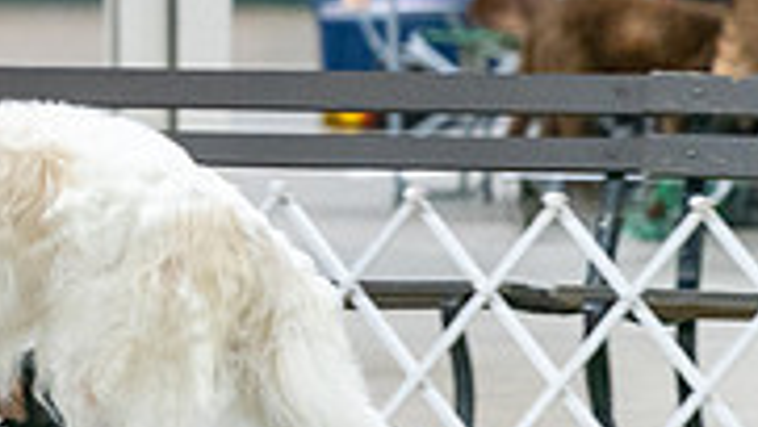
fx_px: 13492
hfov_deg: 3.2
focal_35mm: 671
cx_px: -297
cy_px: -69
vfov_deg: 1.8
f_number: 2.8
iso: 5000
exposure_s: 1/250
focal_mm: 200
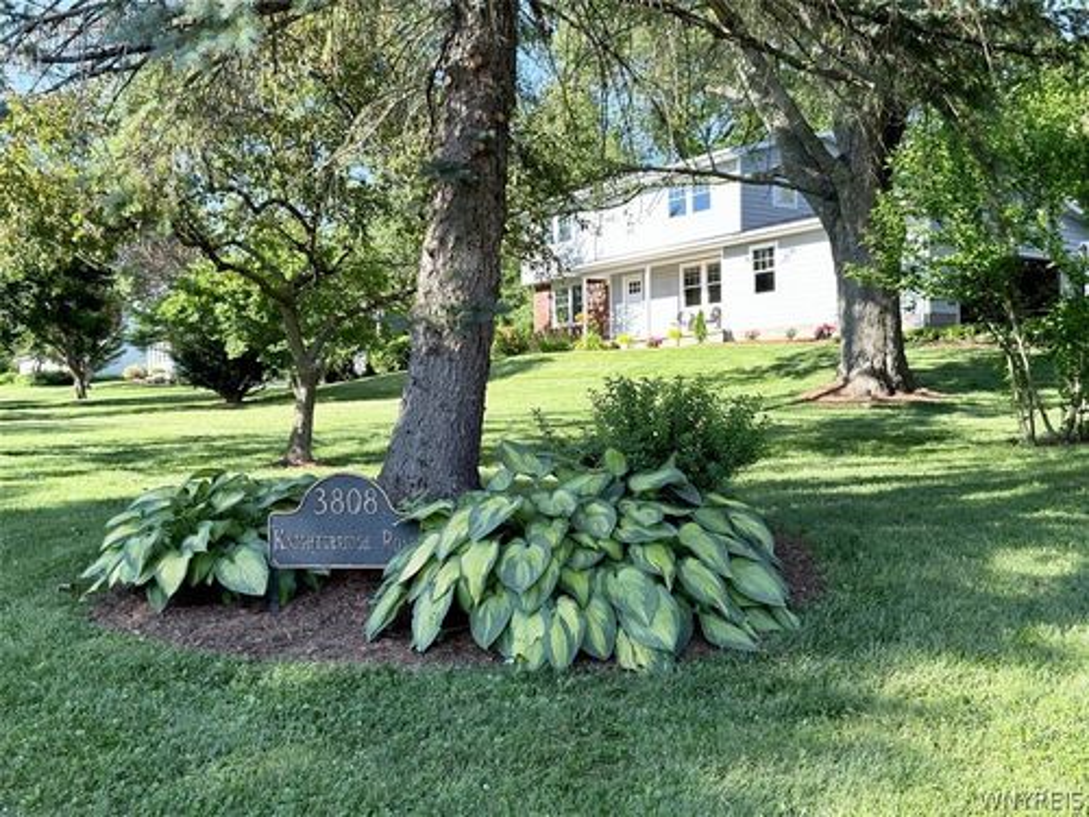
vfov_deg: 40.7
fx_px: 1101
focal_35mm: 35
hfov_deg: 52.6
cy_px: 408
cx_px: 544
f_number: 1.78
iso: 100
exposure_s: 1/977
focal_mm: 6.76
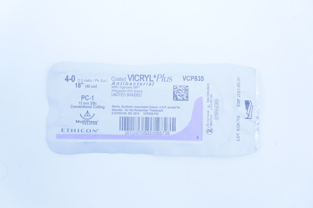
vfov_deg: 24.3
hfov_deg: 36.0
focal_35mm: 56
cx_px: 156
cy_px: 104
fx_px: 482
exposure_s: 1/160
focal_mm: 37
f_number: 4.5
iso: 800
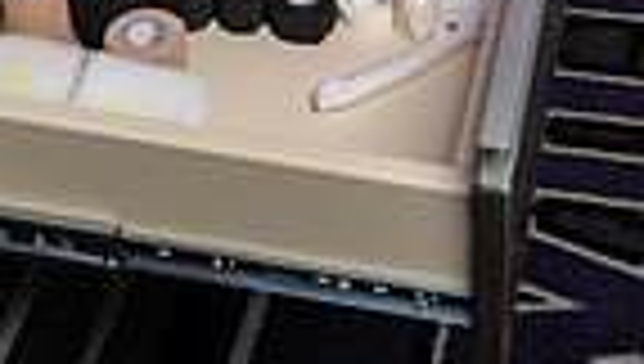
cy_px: -566
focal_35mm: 102
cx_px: 347
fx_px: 1745
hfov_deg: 20.9
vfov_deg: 10.1
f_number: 4.5
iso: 250
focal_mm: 31
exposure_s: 1/250
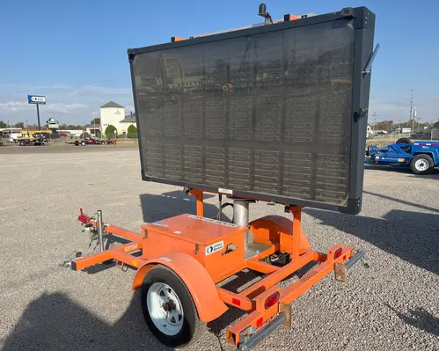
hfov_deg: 62.2
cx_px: 226
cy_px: 177
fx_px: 364
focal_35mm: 28
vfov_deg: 51.5
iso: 50
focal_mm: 5.1
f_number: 1.6
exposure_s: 1/3623
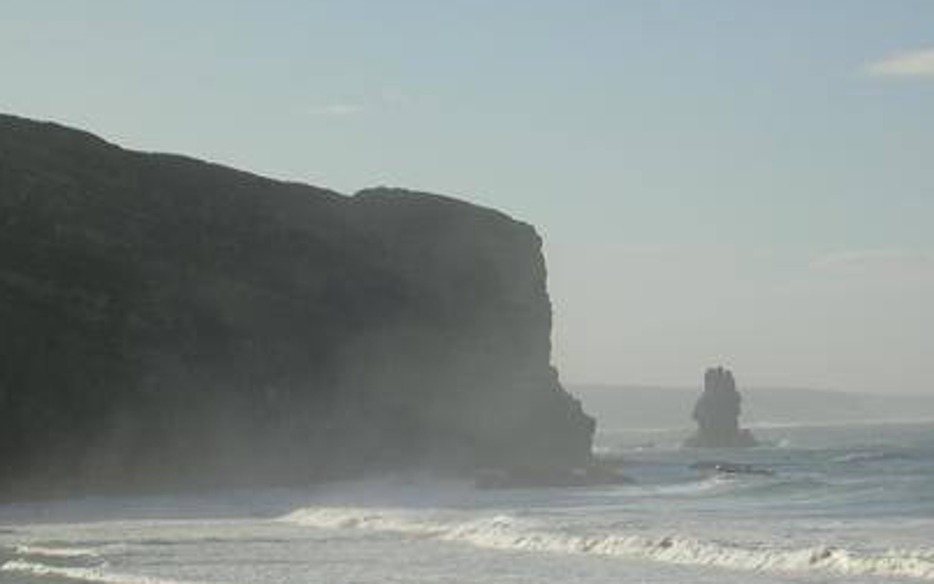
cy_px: 387
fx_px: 4226
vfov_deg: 7.9
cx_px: 555
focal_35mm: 166
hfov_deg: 12.6
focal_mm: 17.4
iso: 50
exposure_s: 1/747
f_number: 4.9
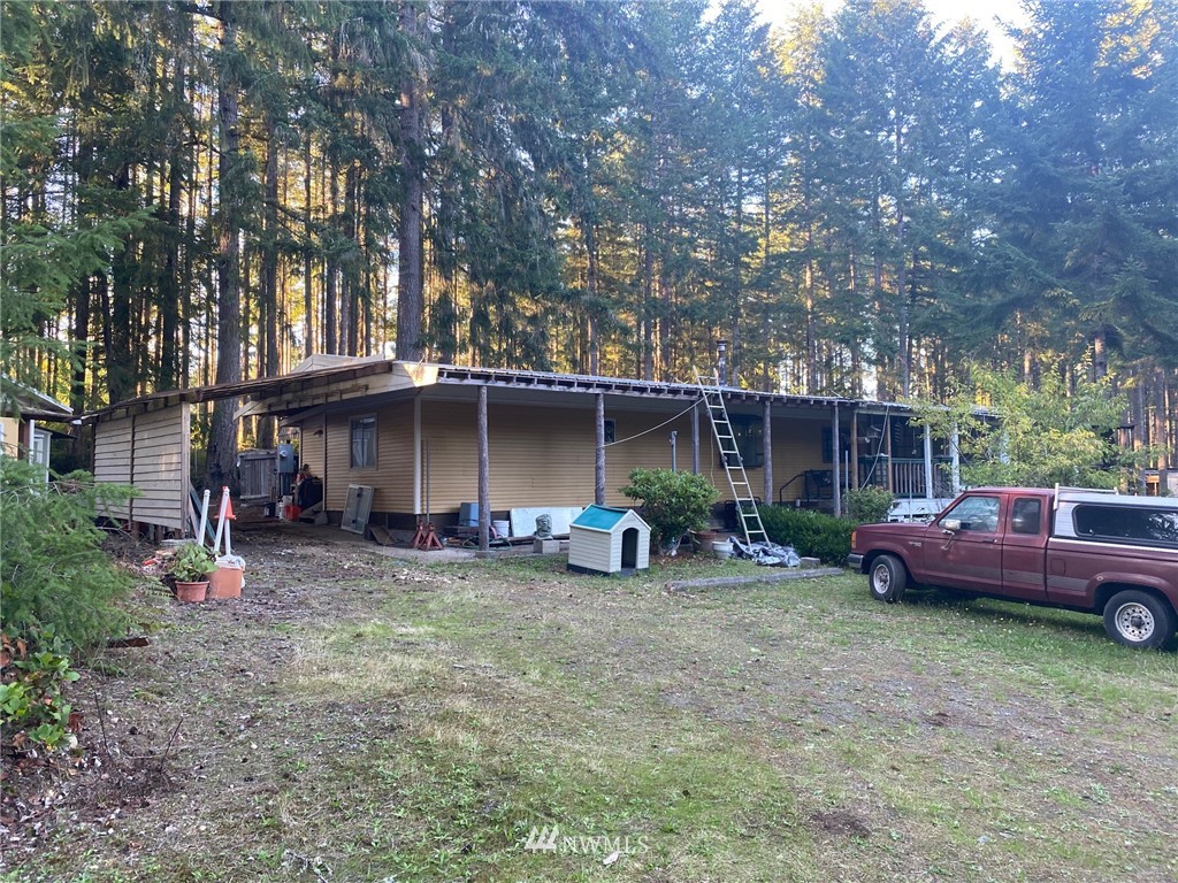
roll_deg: +0.3
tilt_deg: +2.8
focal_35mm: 26
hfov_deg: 67.3
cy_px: 442
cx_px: 589
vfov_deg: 53.1
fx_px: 885
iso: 125
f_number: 1.8
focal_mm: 4.25
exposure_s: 1/106
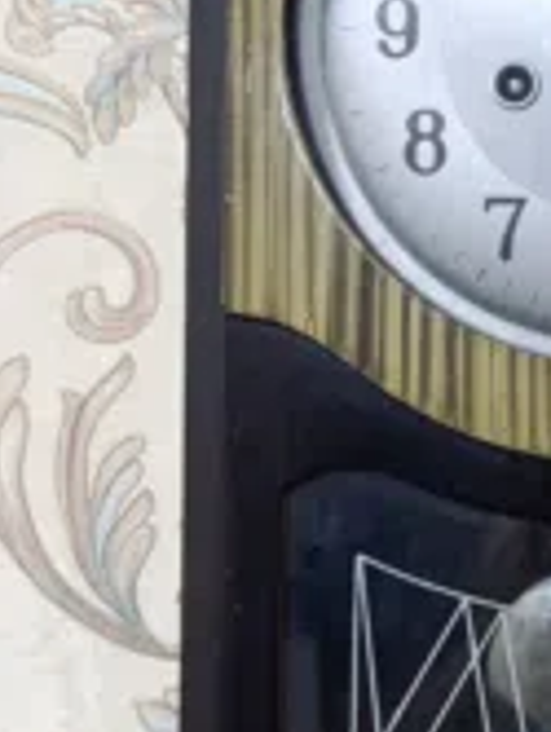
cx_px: 657
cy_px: 353
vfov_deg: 34.9
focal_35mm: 55
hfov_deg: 24.2
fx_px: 1164
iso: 1250
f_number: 1.6
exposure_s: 1/100
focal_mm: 6.14
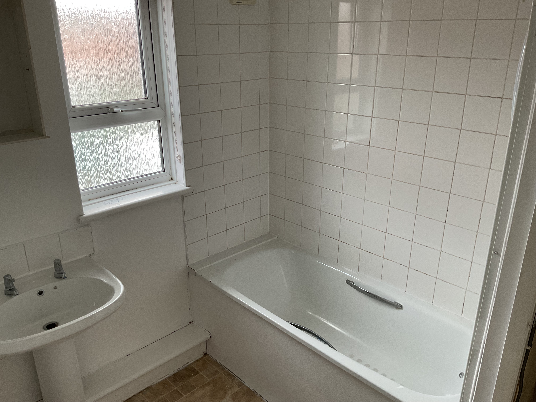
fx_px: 449
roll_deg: +0.5
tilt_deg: -21.2
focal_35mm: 29
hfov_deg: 61.7
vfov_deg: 48.2
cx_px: 268
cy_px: 201
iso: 50
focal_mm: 3
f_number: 1.8
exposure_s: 1/120
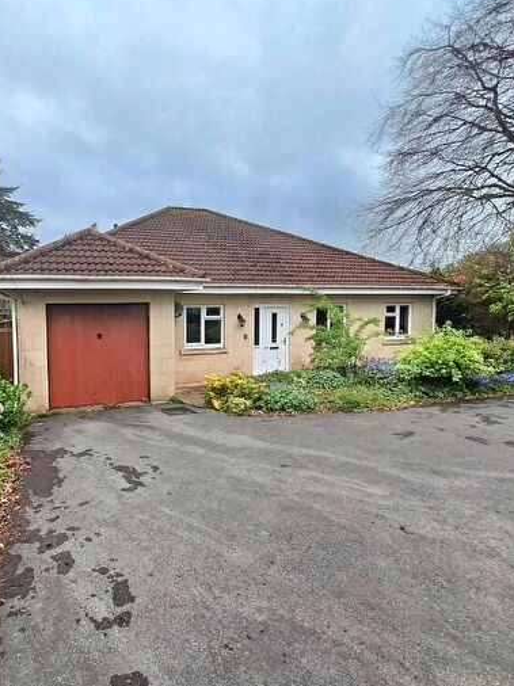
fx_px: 357
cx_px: 159
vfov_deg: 87.8
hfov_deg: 68.9
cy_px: 336
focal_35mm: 18
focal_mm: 1.42
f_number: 2.2
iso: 40
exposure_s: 1/714
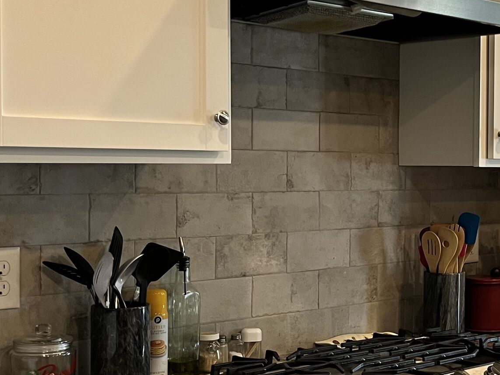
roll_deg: -1.3
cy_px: 214
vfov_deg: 21.0
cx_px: 476
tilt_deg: -2.2
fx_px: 1011
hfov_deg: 26.6
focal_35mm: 70
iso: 80
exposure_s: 1/60
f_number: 1.6
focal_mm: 5.1
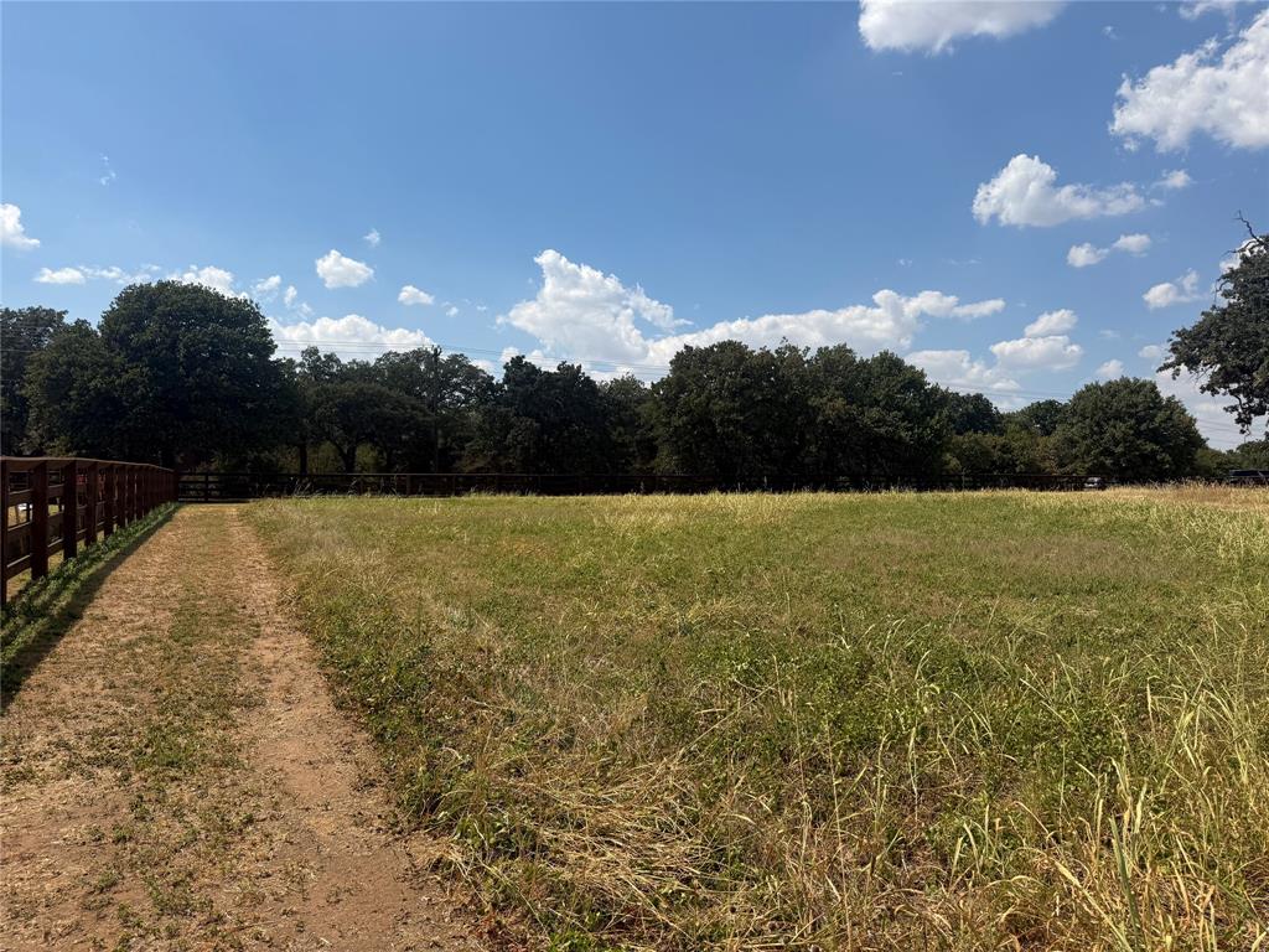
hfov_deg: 71.6
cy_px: 476
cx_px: 634
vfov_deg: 56.8
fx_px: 880
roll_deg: +0.0
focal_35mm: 24
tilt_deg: +2.8
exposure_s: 1/6711
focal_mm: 6.76
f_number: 1.78
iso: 80
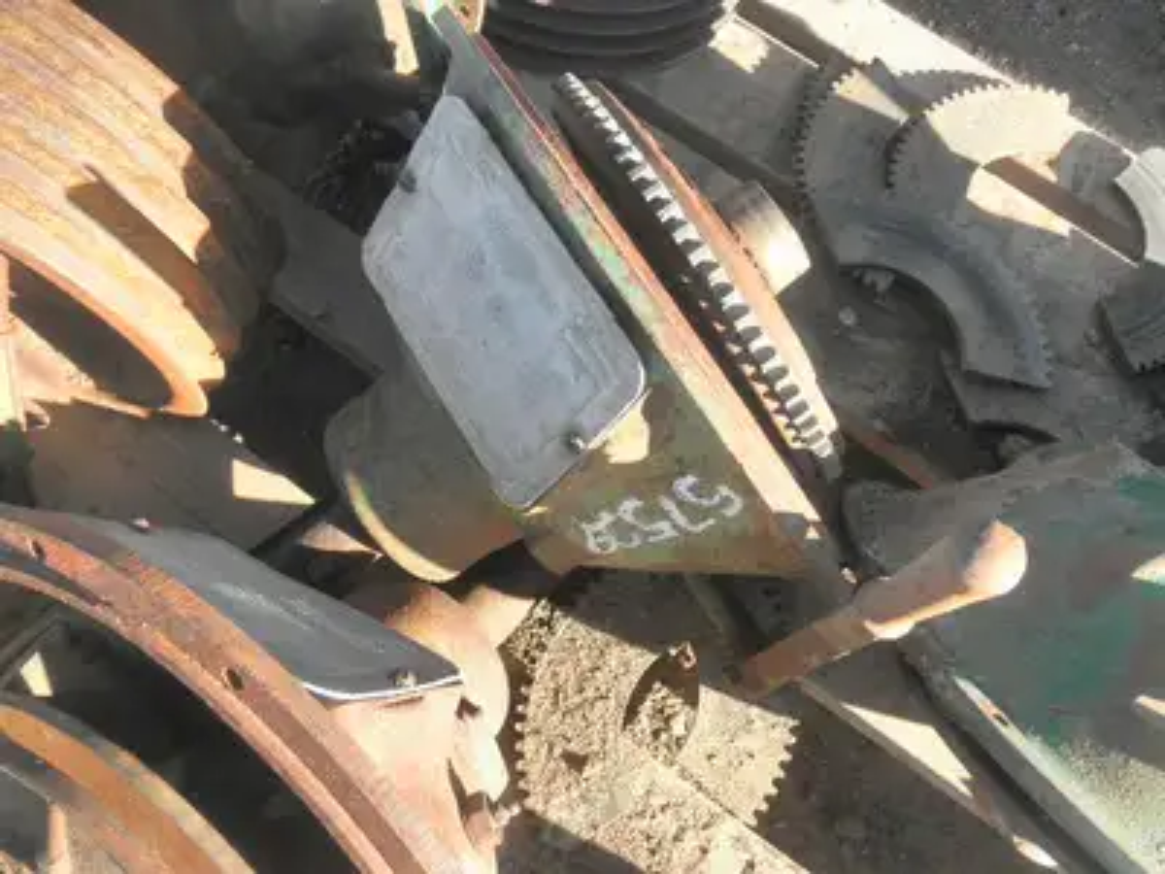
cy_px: 437
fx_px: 942
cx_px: 582
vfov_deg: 49.7
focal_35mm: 28
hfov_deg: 63.4
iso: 64
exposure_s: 1/200
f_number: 3
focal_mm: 5
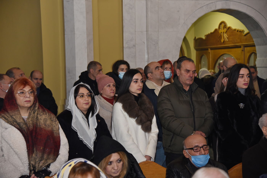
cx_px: 134
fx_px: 490
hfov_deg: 30.5
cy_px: 89
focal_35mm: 66
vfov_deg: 20.6
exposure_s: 1/160
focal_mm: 66
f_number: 4
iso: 1600
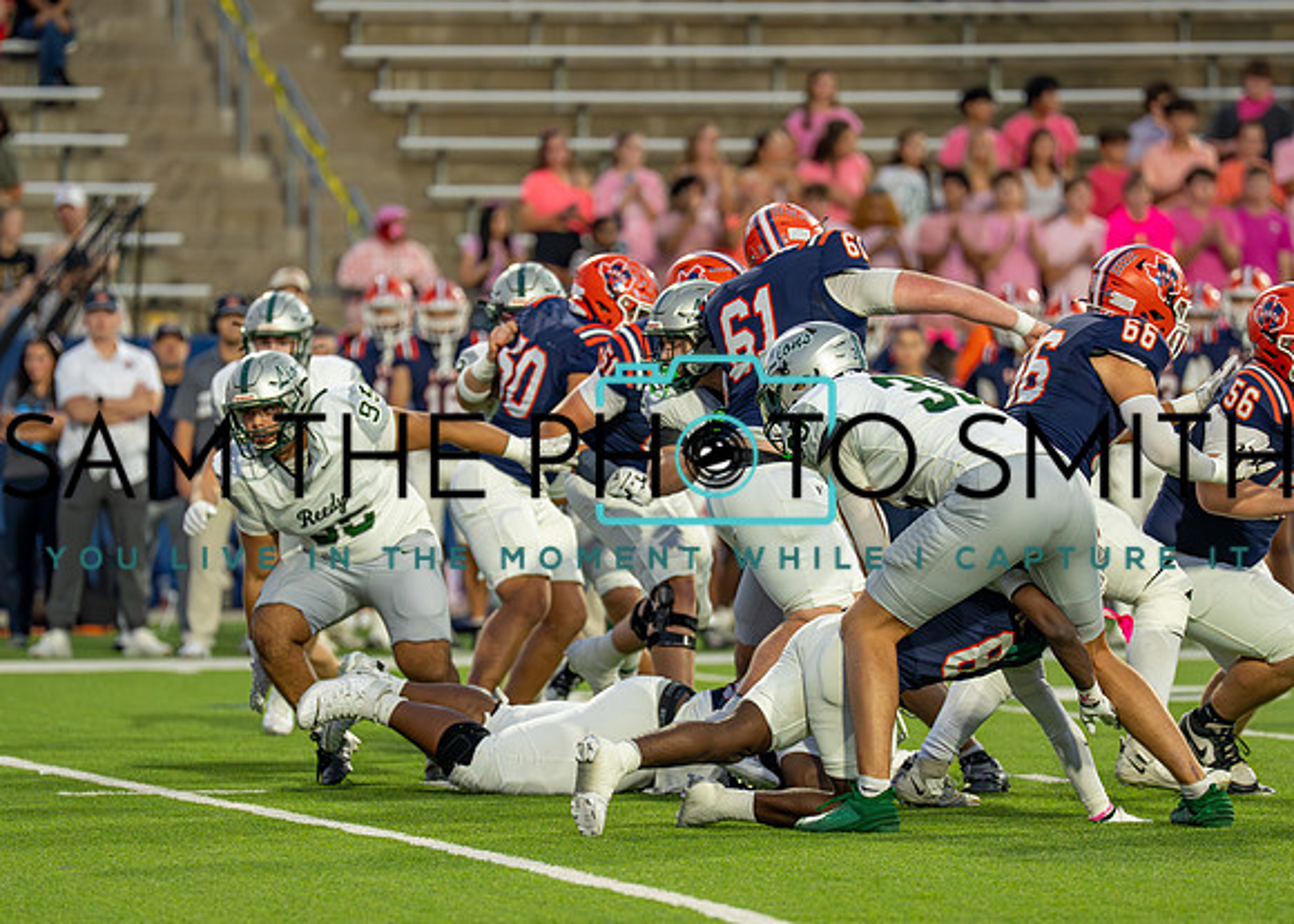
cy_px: 534
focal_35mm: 316
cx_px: 662
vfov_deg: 4.6
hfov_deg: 6.4
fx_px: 11599
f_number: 2.8
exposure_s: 1/1250
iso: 1250
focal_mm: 200
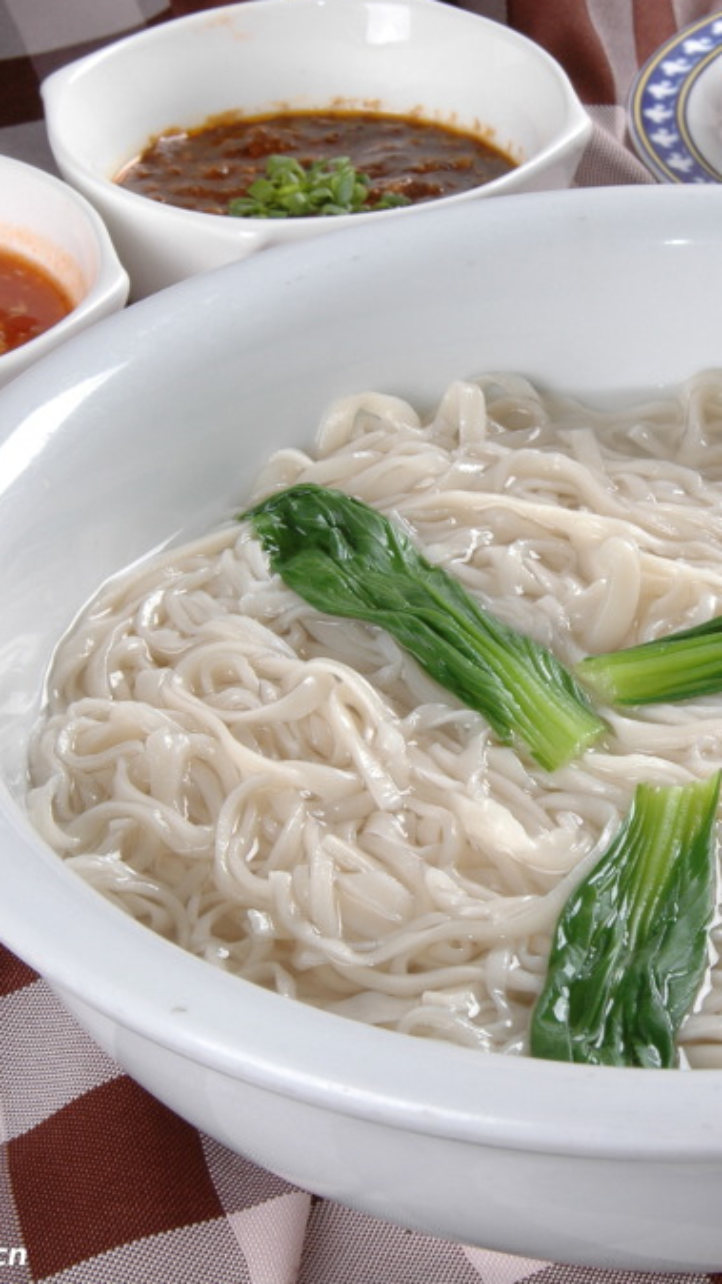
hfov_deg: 11.5
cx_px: 600
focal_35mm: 105
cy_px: 639
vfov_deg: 20.4
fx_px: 3575
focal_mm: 44
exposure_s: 1/200
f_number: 14
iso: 200
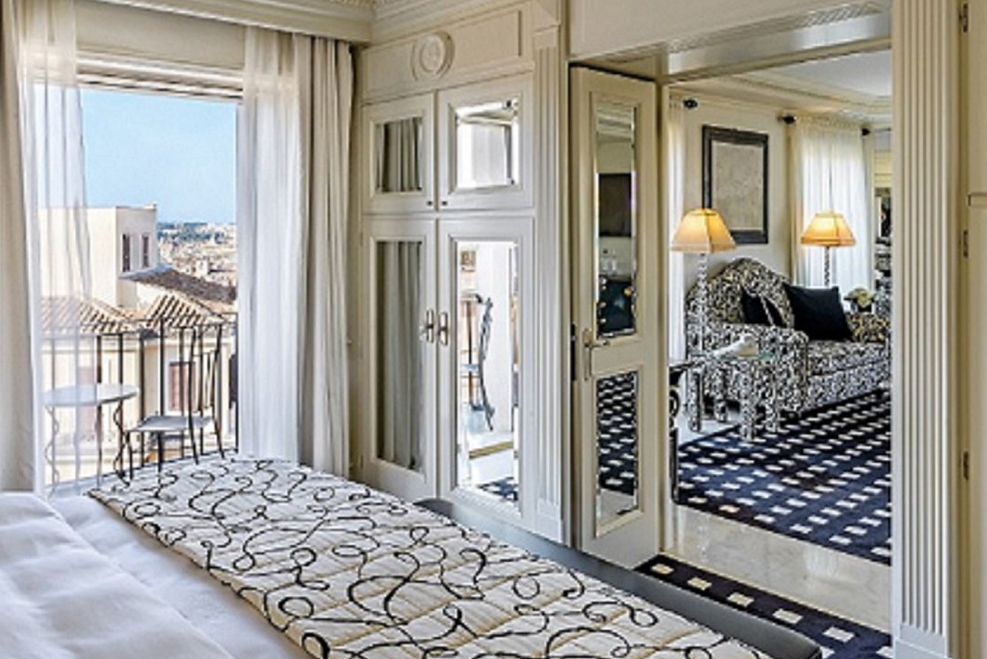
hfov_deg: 64.5
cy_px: 229
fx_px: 768
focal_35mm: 28
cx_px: 370
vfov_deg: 45.9
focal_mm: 17
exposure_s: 1/25
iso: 200
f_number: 20
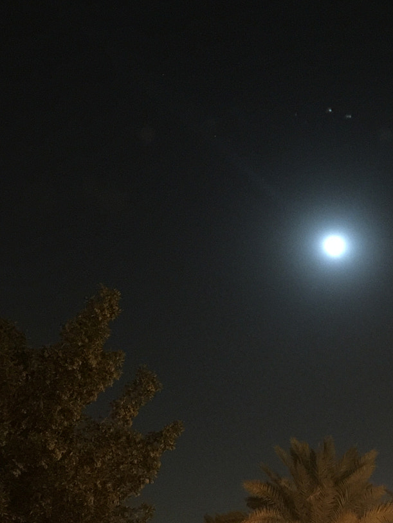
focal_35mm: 57
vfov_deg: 33.2
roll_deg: -1.9
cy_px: 381
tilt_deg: +17.3
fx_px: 862
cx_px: 355
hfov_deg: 24.9
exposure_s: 1/4
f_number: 2.2
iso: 200
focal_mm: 4.15
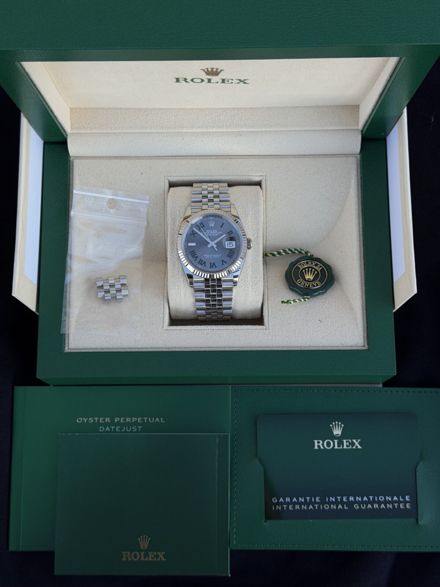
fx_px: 813
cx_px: 220
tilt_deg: -80.3
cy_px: 294
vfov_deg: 39.7
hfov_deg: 30.3
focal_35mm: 48
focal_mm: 6.76
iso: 64
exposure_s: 1/1203
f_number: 1.78
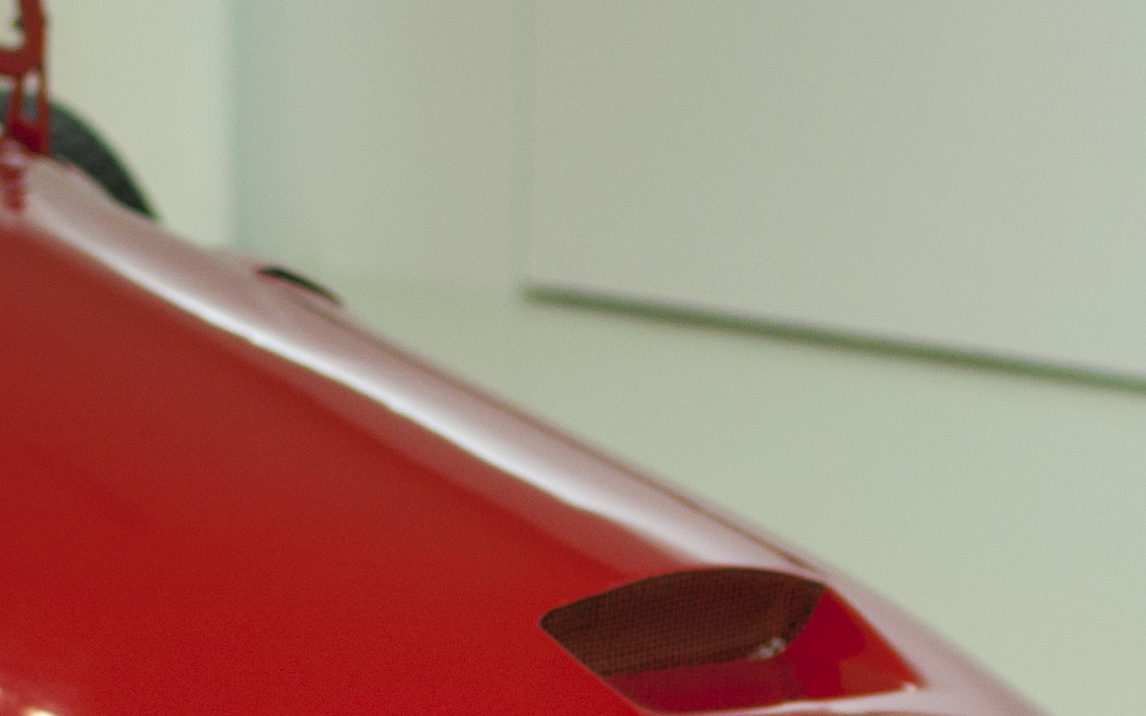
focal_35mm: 209
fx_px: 6526
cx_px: 148
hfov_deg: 10.0
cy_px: 913
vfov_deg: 6.2
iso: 400
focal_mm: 35
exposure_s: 1/160
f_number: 2
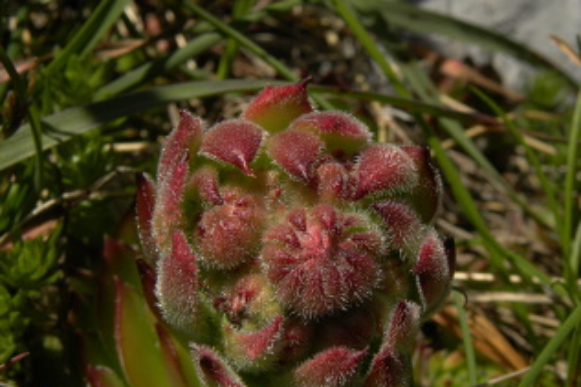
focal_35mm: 82
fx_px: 1323
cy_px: 253
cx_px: 299
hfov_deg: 24.8
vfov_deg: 16.6
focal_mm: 9.2
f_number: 7.1
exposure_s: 1/640
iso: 100
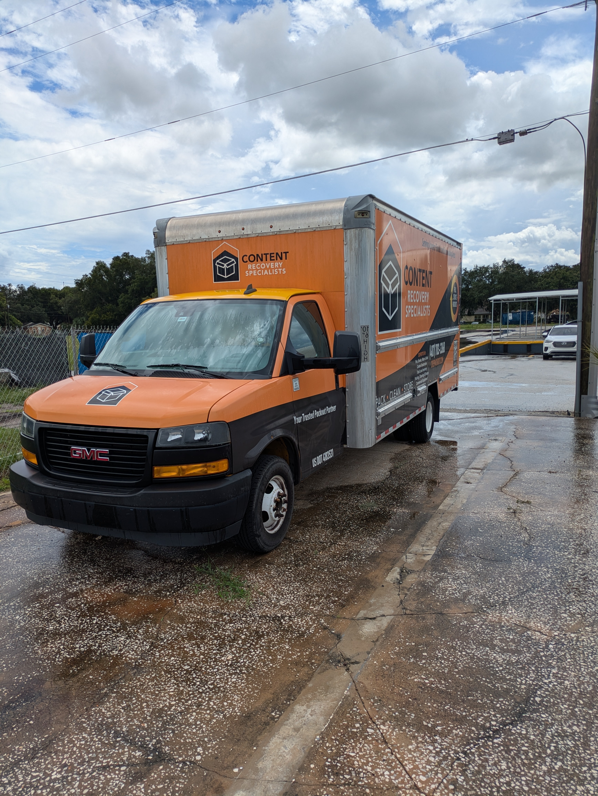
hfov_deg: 54.9
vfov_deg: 69.4
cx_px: 299
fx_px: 575
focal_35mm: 25
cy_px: 398
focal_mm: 5.43
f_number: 1.89
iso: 48
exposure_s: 1/2632
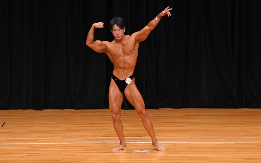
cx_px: 130
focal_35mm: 246
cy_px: 79
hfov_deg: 8.5
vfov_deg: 5.3
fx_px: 1750
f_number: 5.6
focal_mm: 160
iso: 3200
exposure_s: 1/400
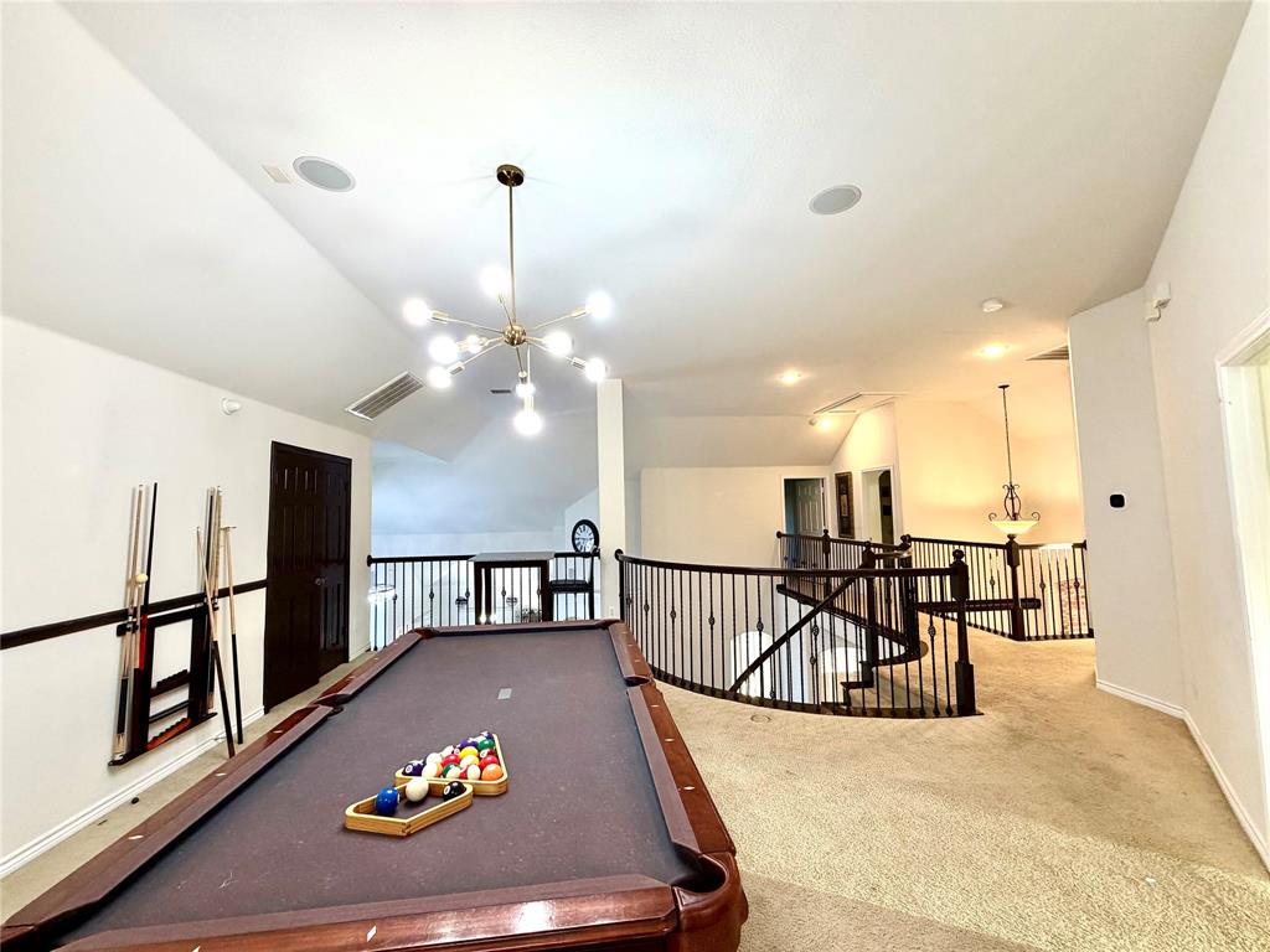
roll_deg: +2.4
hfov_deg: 102.1
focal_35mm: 14
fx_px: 514
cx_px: 635
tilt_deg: +3.9
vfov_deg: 85.7
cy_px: 476
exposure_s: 1/120
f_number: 2.2
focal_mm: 2.22
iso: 250
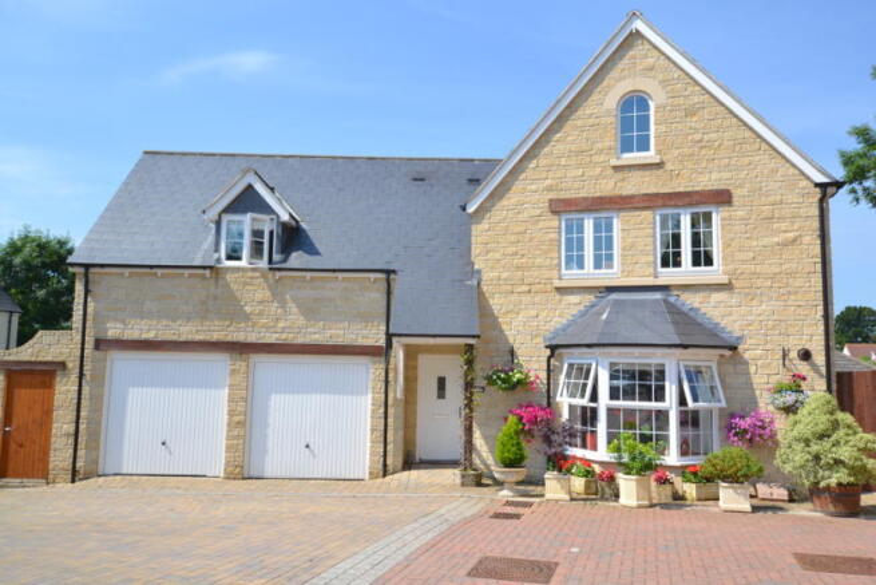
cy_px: 292
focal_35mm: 27
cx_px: 438
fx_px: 657
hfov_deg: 67.4
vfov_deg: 48.0
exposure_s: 1/160
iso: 100
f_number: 7.1
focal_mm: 18
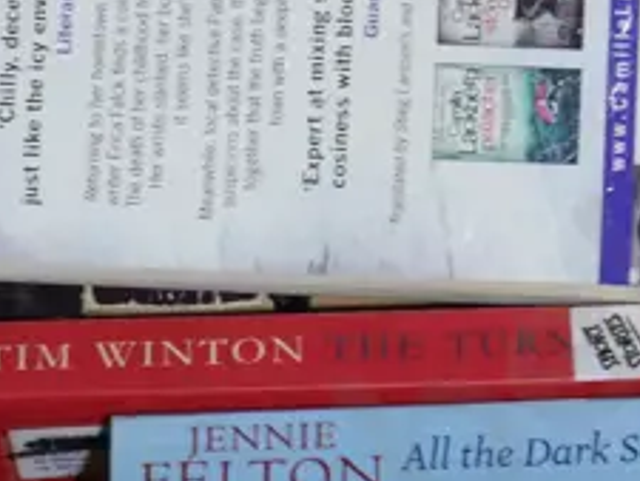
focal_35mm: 237
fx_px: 4384
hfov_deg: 8.1
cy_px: 18
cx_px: 1024
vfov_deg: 6.3
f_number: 5.3
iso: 500
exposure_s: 1/60
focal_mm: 26
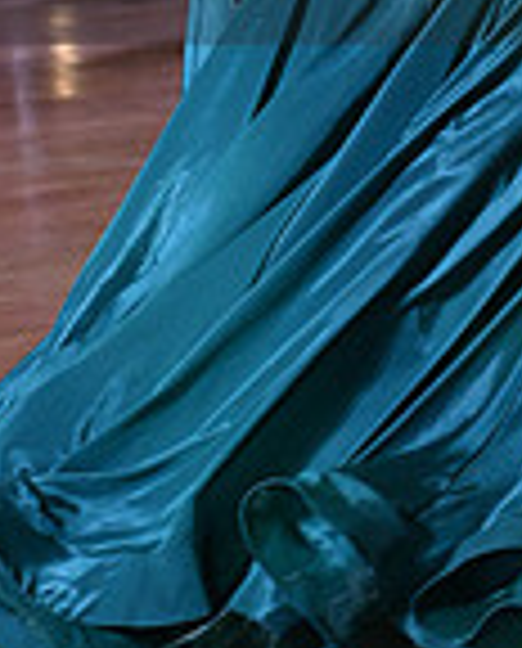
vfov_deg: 7.8
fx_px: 4711
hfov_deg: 6.3
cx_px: 524
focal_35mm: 245
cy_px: -104
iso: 5000
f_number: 7.1
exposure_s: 1/320
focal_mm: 65
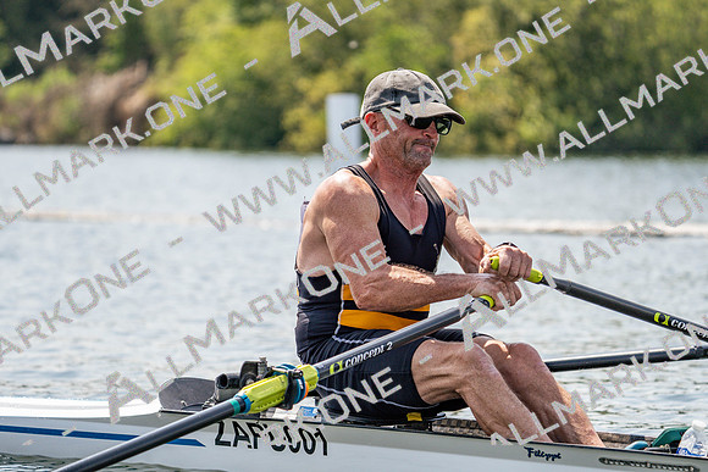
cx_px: 354
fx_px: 4249
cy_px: 236
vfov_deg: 6.4
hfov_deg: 9.5
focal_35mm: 216
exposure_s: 1/1600
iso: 250
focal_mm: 216
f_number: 5.6
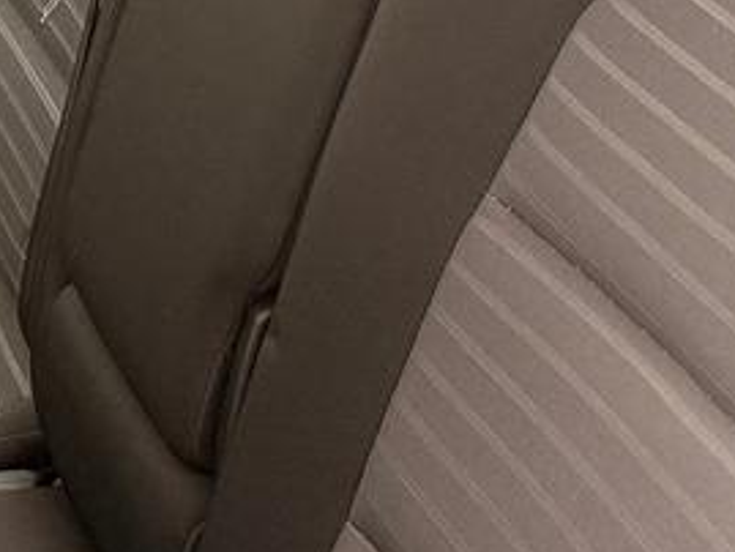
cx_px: 292
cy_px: -68
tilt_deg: -23.8
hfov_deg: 17.2
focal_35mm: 114
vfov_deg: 12.8
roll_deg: +4.0
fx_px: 2422
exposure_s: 1/91
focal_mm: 6.76
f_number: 1.78
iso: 200
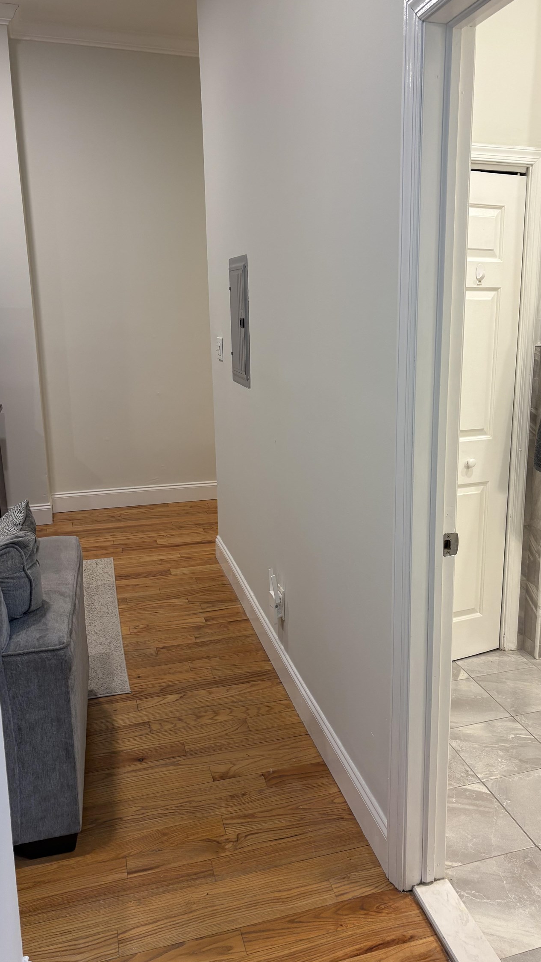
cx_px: 329
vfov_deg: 66.1
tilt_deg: -12.7
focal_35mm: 29
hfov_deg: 40.0
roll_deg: +0.1
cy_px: 470
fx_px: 739
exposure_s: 1/60
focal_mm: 5.96
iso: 100
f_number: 1.6
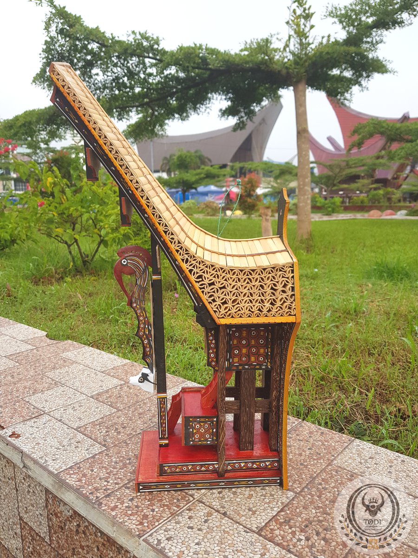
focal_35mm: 26
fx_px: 419
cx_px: 209
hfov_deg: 53.1
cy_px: 279
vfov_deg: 67.3
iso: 40
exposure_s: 1/137
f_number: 1.7
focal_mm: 4.3
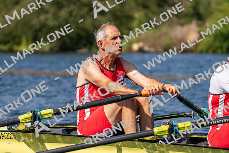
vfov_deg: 5.5
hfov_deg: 8.3
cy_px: 76
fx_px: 1578
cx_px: 114
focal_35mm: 248
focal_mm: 248
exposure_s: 1/2000
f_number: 5.6
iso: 200
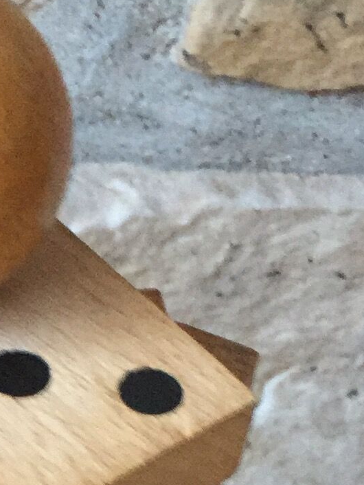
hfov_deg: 10.7
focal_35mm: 134
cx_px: -156
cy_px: 741
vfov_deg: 13.8
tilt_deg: -58.1
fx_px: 1878
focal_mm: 4.15
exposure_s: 1/20
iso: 250
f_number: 2.2
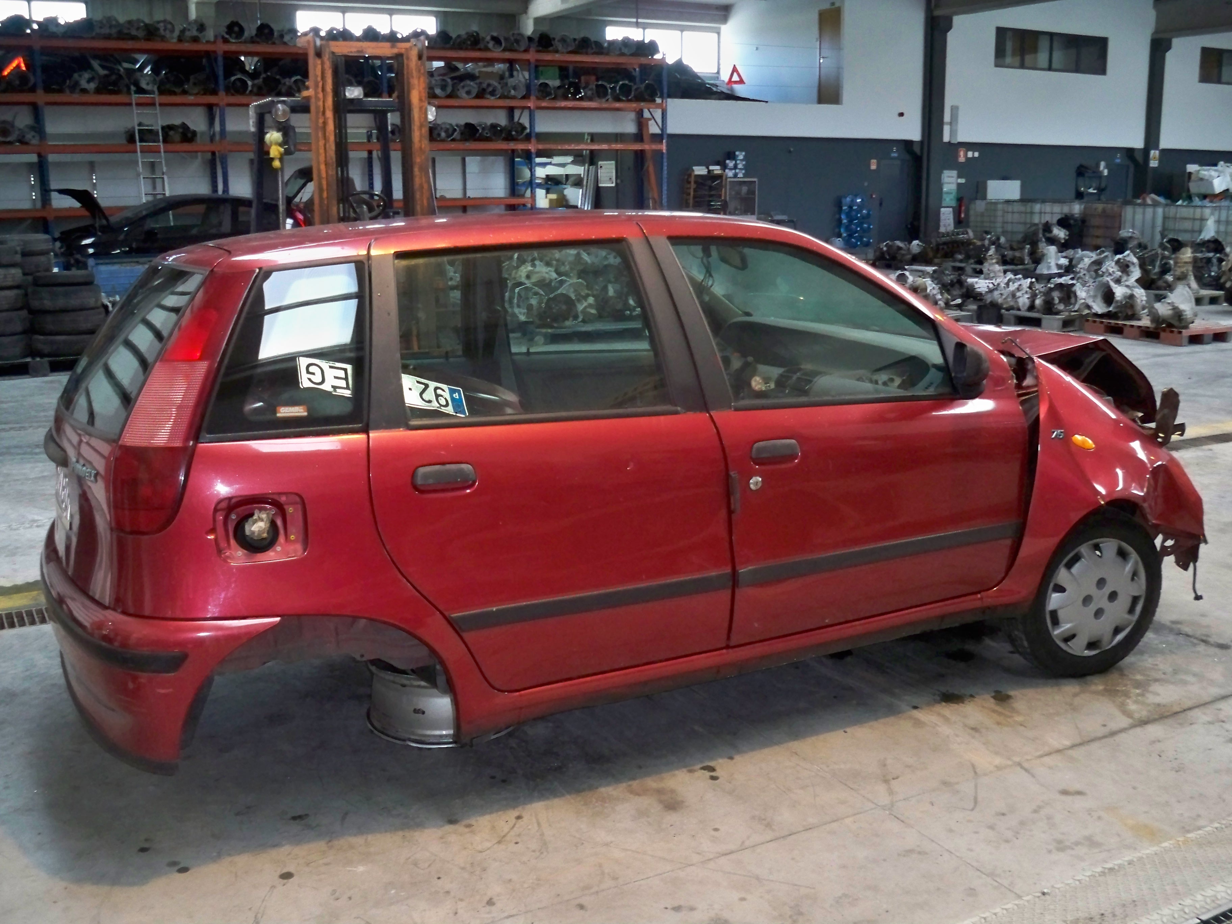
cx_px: 616
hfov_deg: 52.6
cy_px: 462
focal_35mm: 35
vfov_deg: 40.7
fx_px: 1246
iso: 400
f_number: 3.1
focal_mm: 6.3
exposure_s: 1/60
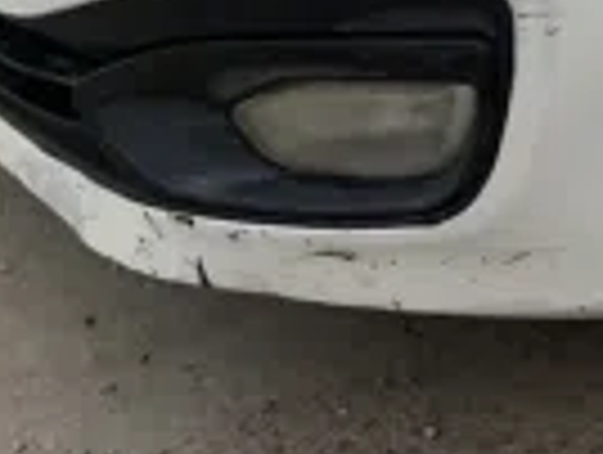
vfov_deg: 11.0
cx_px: 1107
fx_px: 2164
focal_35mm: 124
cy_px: -432
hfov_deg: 14.0
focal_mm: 5.7
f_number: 1.5
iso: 50
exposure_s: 1/2571
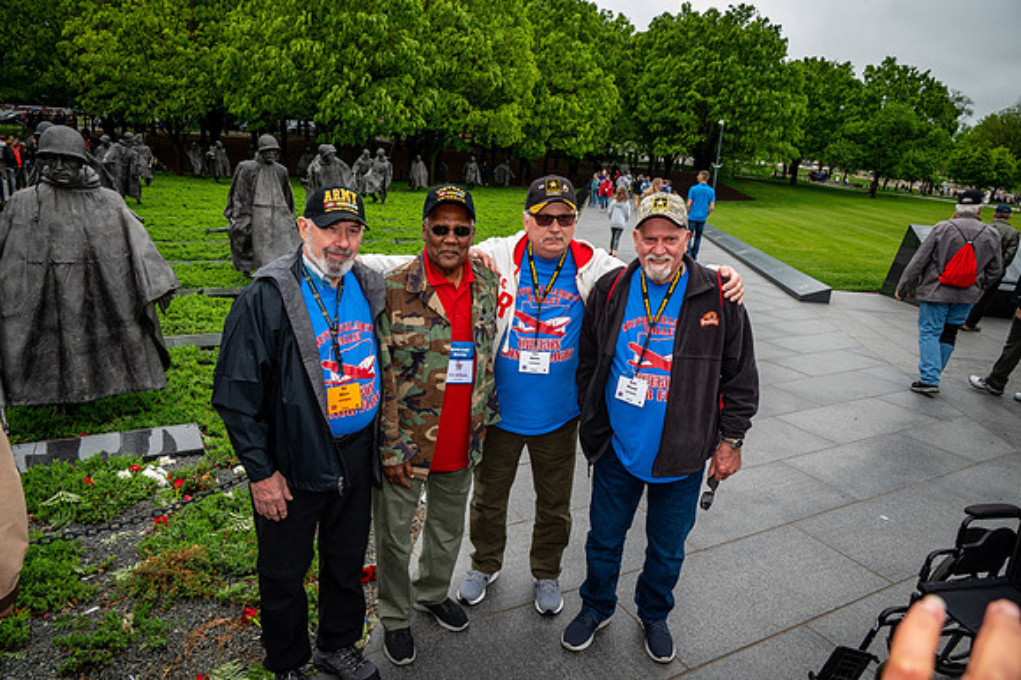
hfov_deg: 73.8
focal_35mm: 24
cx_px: 510
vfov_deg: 53.1
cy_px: 340
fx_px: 680
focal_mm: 24
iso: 1250
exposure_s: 1/640
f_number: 8
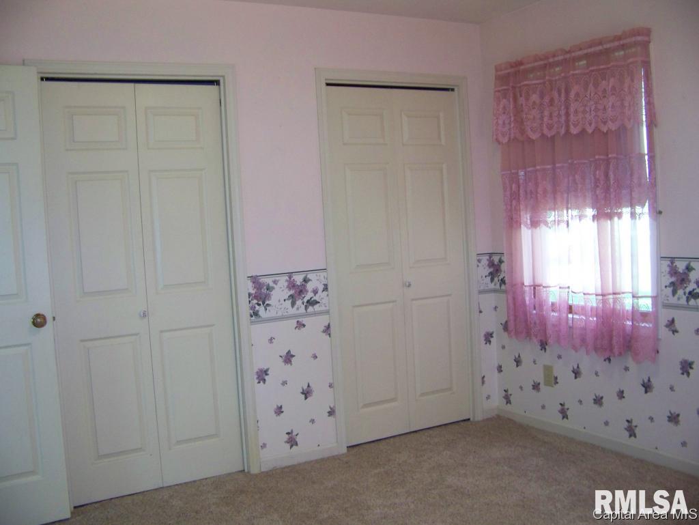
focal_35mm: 36
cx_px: 350
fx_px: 727
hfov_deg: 51.3
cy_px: 262
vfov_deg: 39.7
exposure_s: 1/30
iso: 200
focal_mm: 5.85
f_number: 2.8
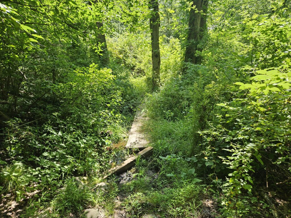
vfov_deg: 58.9
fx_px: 193
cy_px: 109
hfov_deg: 73.9
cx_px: 146
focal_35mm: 23
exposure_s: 1/245
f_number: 1.8
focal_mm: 5.4
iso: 25
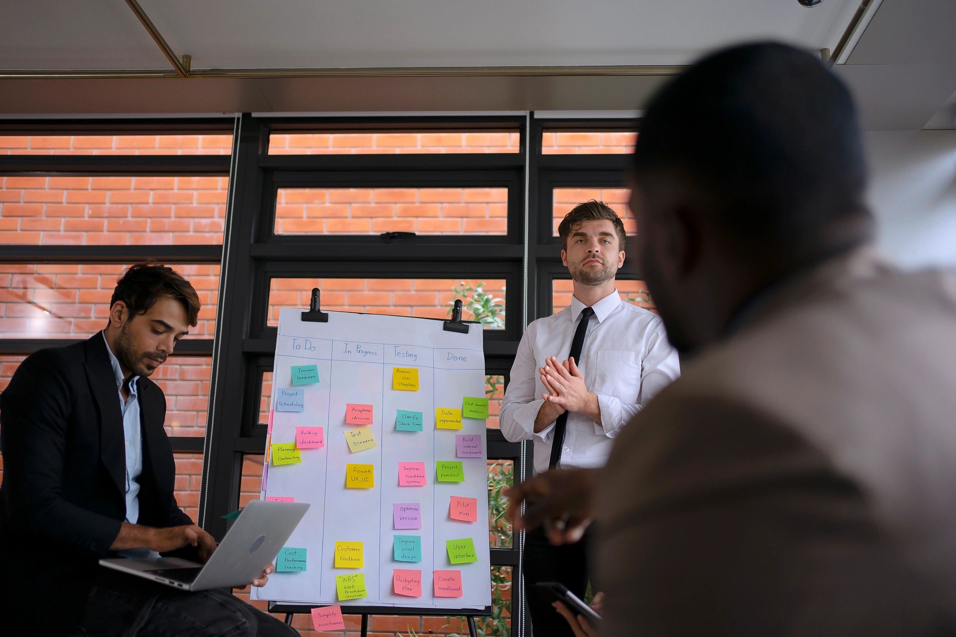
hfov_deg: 54.4
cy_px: 318
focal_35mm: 35
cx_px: 478
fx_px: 929
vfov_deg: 37.9
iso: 200
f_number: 1.8
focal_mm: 35
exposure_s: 1/640
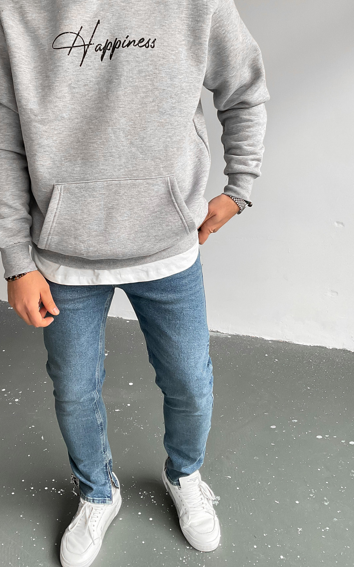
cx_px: 108
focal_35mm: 36
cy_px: 240
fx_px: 556
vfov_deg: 53.8
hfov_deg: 34.9
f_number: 1.8
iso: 64
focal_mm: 3
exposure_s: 1/75
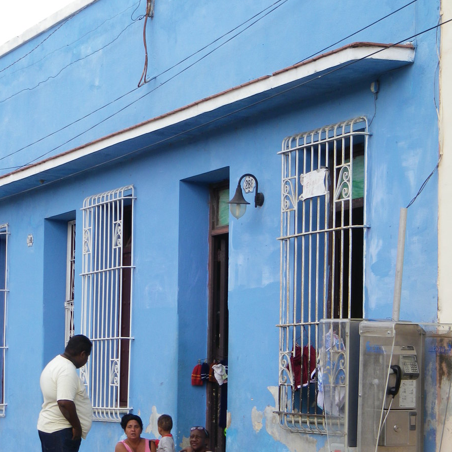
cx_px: 226
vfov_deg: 17.2
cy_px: 288
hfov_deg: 17.2
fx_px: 1492
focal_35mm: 101
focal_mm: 14.9
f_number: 5.2
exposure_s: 1/100
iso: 80
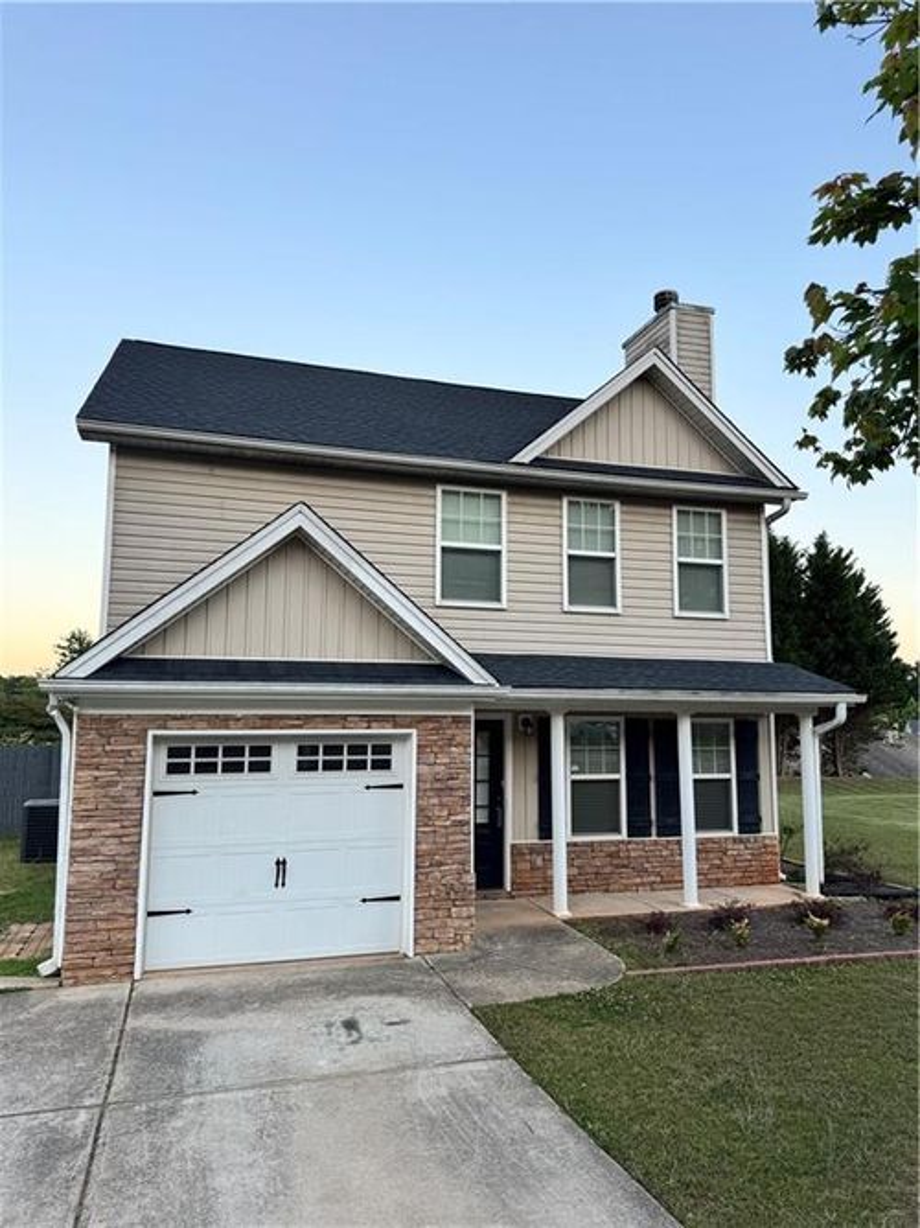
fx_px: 851
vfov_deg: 71.6
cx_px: 460
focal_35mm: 24
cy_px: 614
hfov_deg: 56.8
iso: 80
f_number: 1.78
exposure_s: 1/312
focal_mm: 6.76
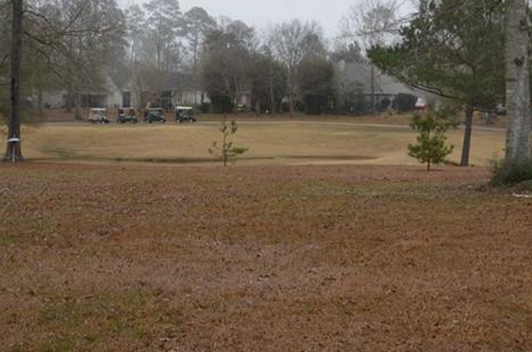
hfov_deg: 32.7
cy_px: 52
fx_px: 870
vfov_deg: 22.4
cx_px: 455
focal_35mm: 59
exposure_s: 1/250
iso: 180
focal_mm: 18
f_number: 8
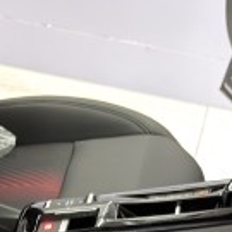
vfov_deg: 10.5
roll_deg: -9.2
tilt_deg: -30.3
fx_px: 1221
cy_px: 347
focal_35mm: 161
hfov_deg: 10.8
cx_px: 27
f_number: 1.78
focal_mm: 6.76
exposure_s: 1/25
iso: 500
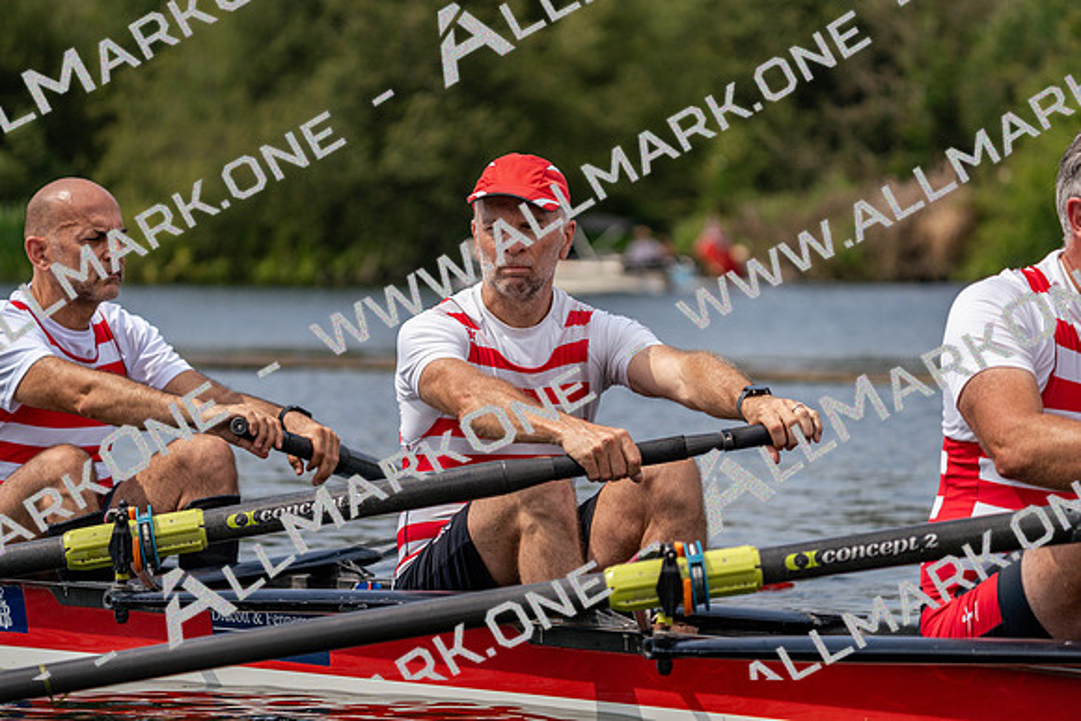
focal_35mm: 200
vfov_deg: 6.9
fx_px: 6007
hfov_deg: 10.3
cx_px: 540
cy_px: 360
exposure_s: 1/1600
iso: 250
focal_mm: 200
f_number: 5.6
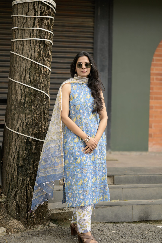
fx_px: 574
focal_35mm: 85
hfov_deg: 16.1
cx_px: 81
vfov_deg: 23.9
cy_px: 122
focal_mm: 85
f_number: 1.8
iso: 100
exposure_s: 1/400
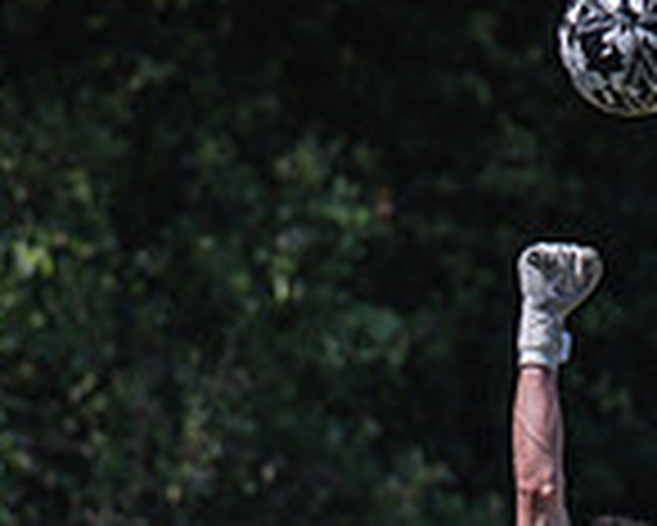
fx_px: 13601
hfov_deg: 2.8
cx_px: 730
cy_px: 1142
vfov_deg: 2.2
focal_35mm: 699
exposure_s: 1/2500
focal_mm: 93
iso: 100
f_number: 2.8
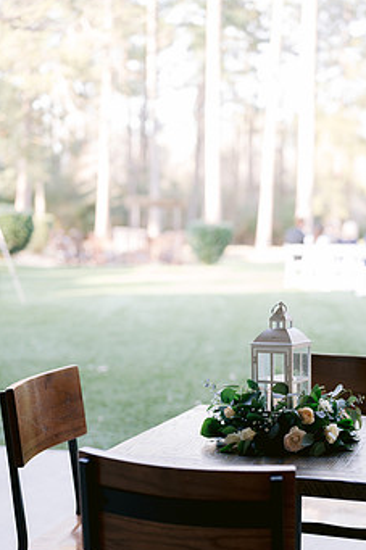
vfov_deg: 30.4
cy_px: 355
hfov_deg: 20.5
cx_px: 237
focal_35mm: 66
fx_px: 1007
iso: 400
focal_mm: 50
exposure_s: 1/160
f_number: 2.2
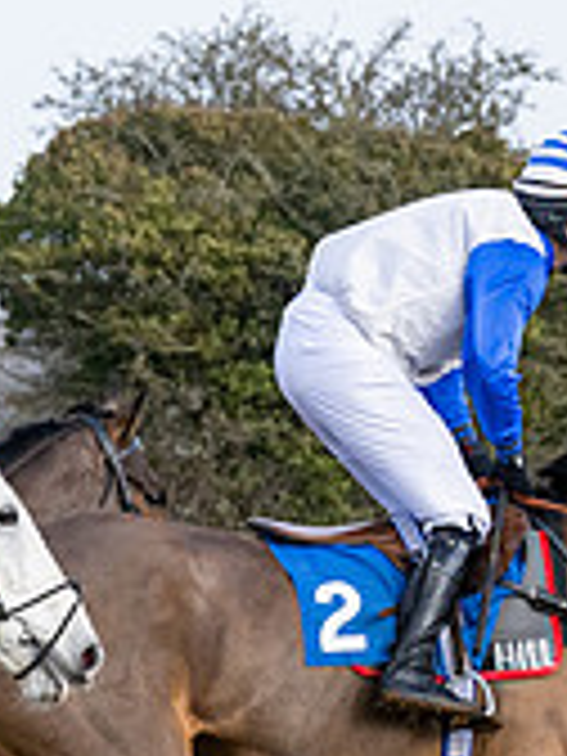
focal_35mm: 494
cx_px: -668
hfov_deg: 3.0
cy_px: 1057
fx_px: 10789
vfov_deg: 4.0
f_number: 5
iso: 400
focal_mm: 70
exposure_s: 1/1250
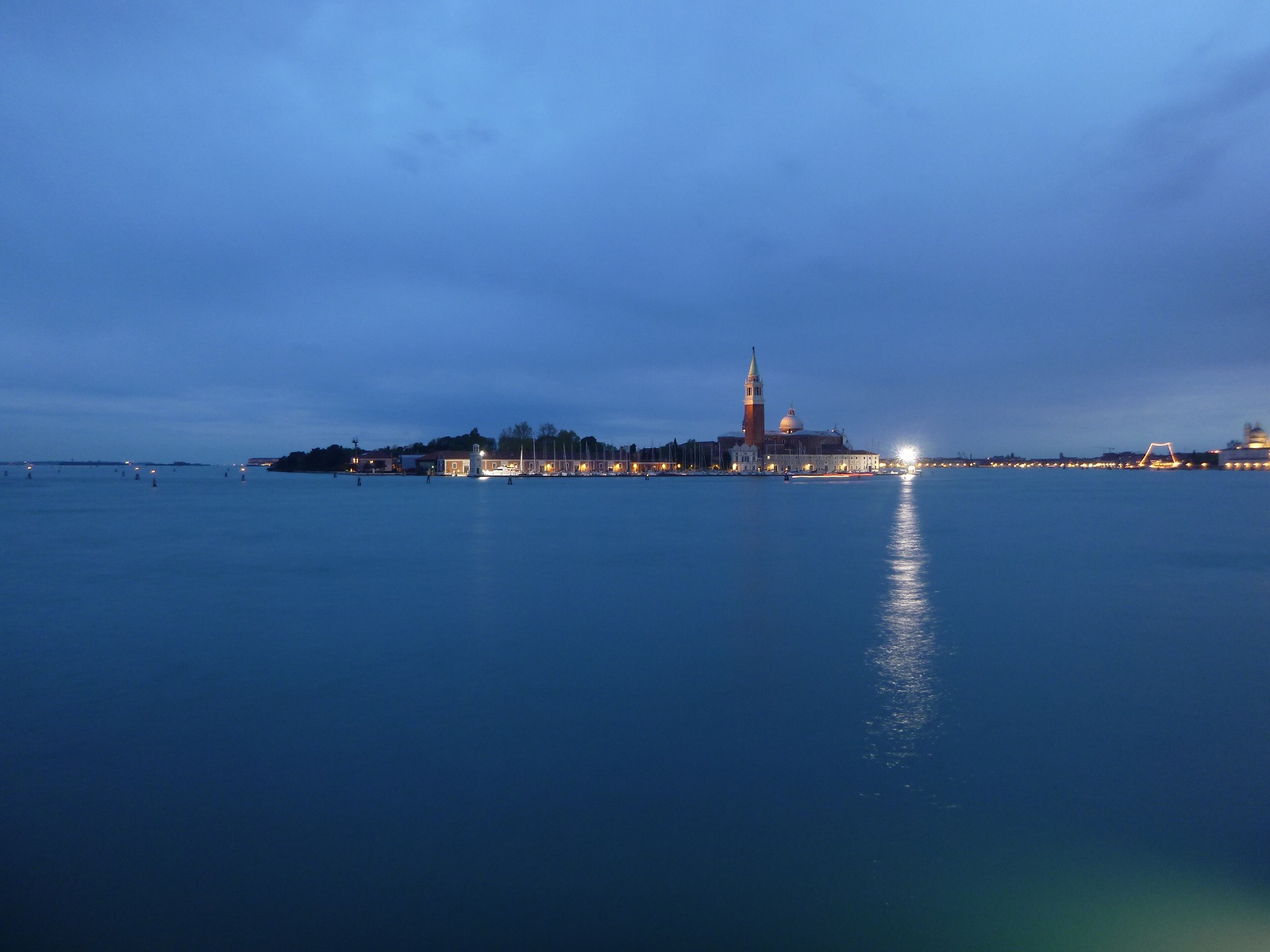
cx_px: 635
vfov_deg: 54.9
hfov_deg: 69.4
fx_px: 917
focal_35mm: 25
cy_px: 476
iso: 100
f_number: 3.9
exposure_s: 8
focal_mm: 4.5
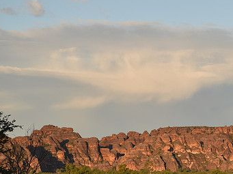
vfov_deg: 8.6
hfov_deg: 11.5
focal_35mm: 172
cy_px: 118
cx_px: 193
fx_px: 1157
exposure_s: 1/250
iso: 220
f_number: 8
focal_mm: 70
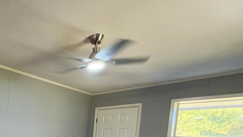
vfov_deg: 34.1
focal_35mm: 30
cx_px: 25
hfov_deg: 55.8
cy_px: 148
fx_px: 193
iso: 320
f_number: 2.2
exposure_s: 1/60
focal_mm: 2.22
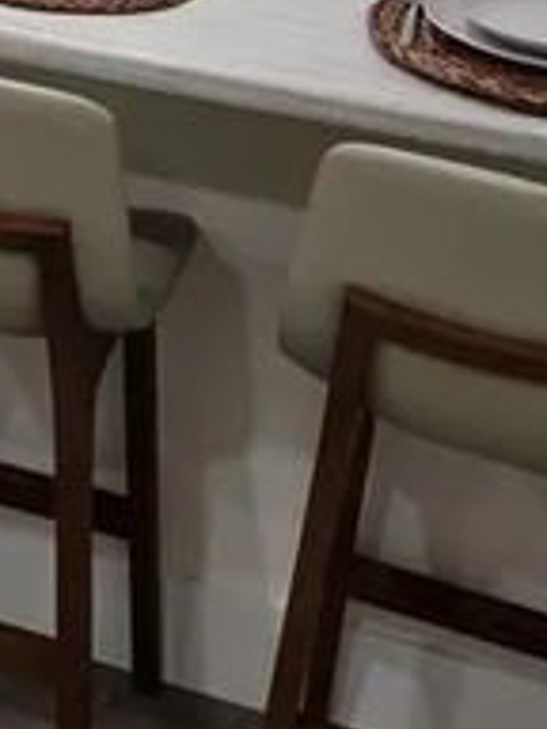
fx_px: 2149
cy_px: -442
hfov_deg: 13.8
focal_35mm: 102
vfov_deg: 17.0
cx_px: -228
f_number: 1.8
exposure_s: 1/120
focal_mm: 5.4
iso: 200
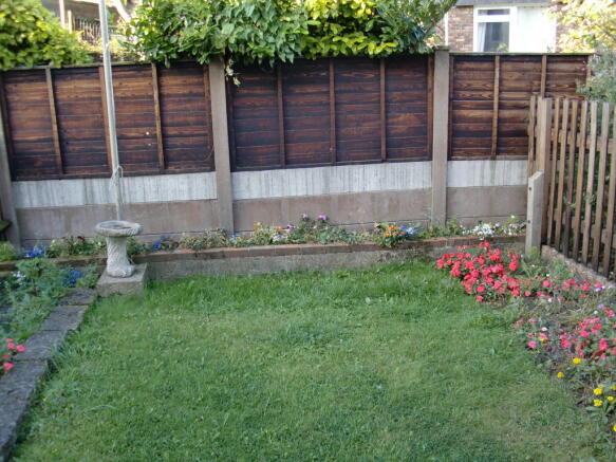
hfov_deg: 51.4
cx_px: 308
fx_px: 640
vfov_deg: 39.6
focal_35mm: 36
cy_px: 231
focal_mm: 6.3
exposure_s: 1/60
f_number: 2.8
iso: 80
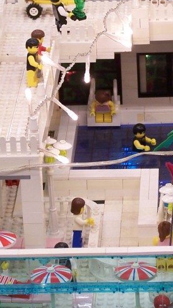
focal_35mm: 215
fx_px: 1756
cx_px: 160
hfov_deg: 5.6
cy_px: 112
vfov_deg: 10.0
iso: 80
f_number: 3.2
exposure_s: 1/4
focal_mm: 15.6
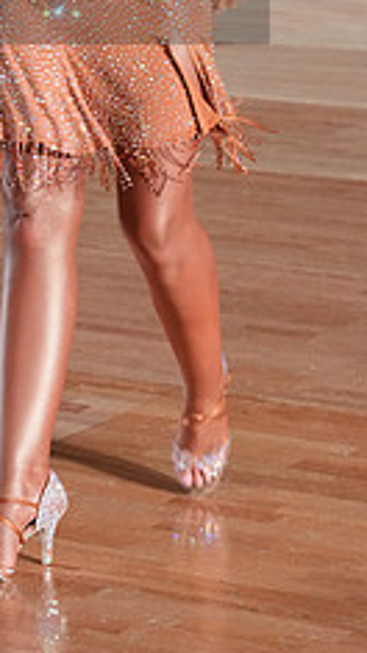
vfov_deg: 11.7
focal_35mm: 181
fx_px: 3135
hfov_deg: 6.6
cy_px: -47
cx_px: -113
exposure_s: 1/200
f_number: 5.6
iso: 4000
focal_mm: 70
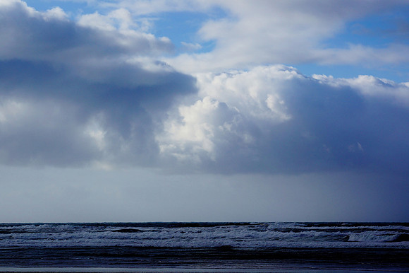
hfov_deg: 17.1
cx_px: 204
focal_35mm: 120
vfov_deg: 11.4
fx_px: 1363
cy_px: 136
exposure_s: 1/400
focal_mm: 80
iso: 100
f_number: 13
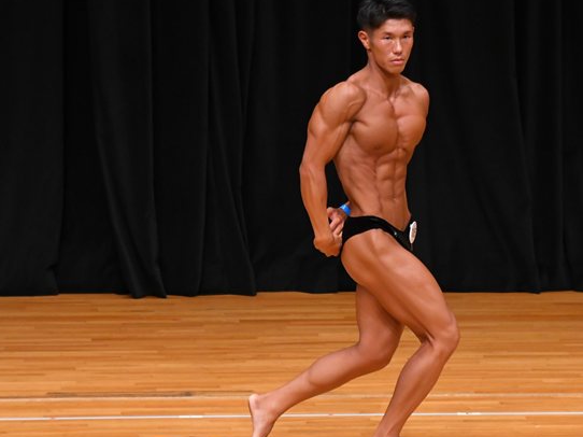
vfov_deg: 3.8
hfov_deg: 5.1
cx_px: 374
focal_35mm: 392
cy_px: 228
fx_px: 6599
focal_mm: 190
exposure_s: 1/400
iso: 3200
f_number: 5.6
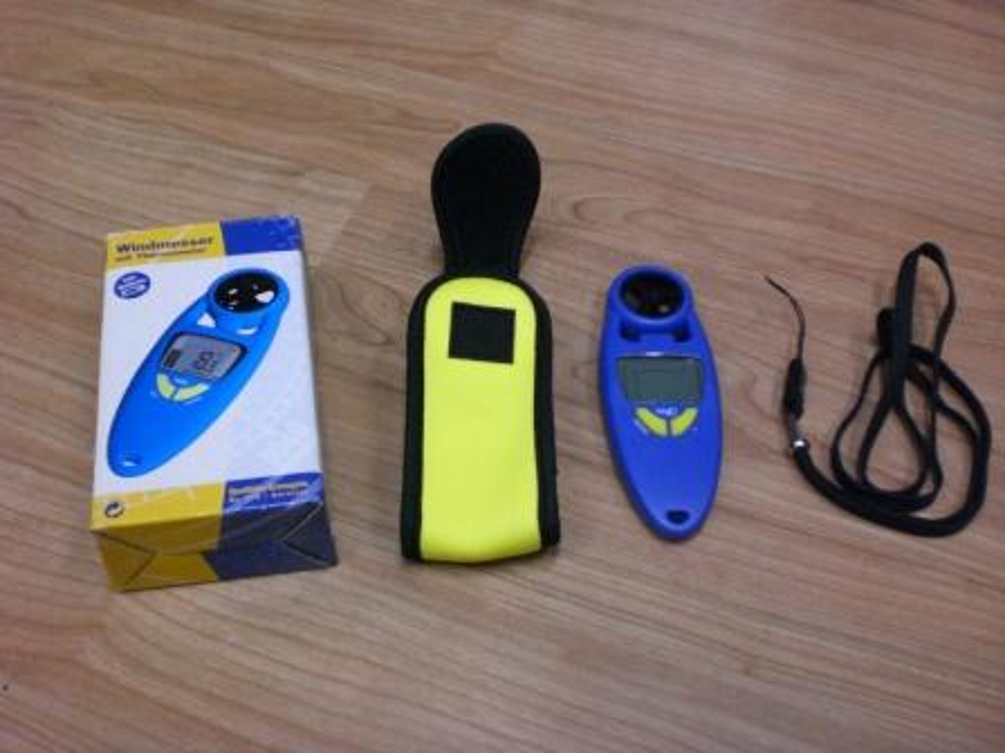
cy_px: 376
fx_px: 1103
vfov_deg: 37.7
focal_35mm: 38
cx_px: 502
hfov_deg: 49.0
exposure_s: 1/125
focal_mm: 6.3
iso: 400
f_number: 3.1
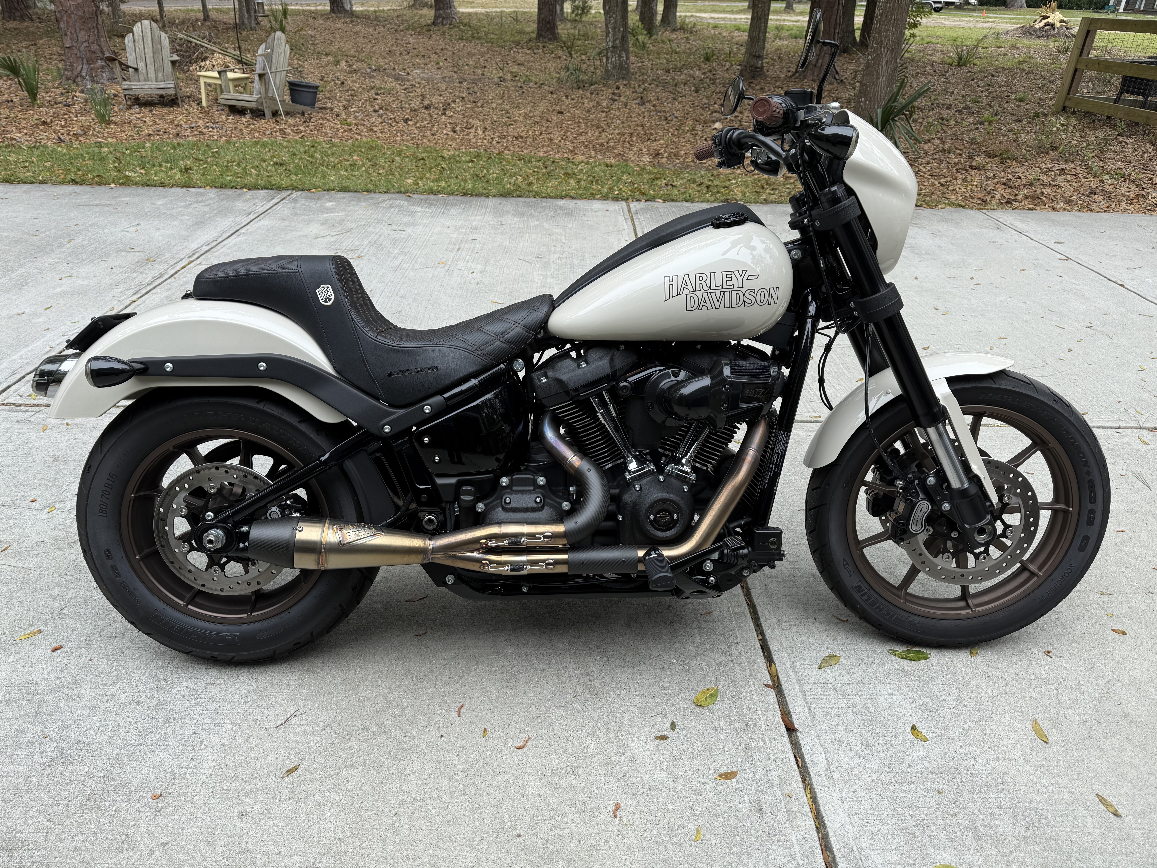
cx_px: 578
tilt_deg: -28.9
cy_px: 434
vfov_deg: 56.8
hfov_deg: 71.6
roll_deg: -1.1
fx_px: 802
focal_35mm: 24
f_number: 1.78
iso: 80
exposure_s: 1/1192
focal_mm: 6.76
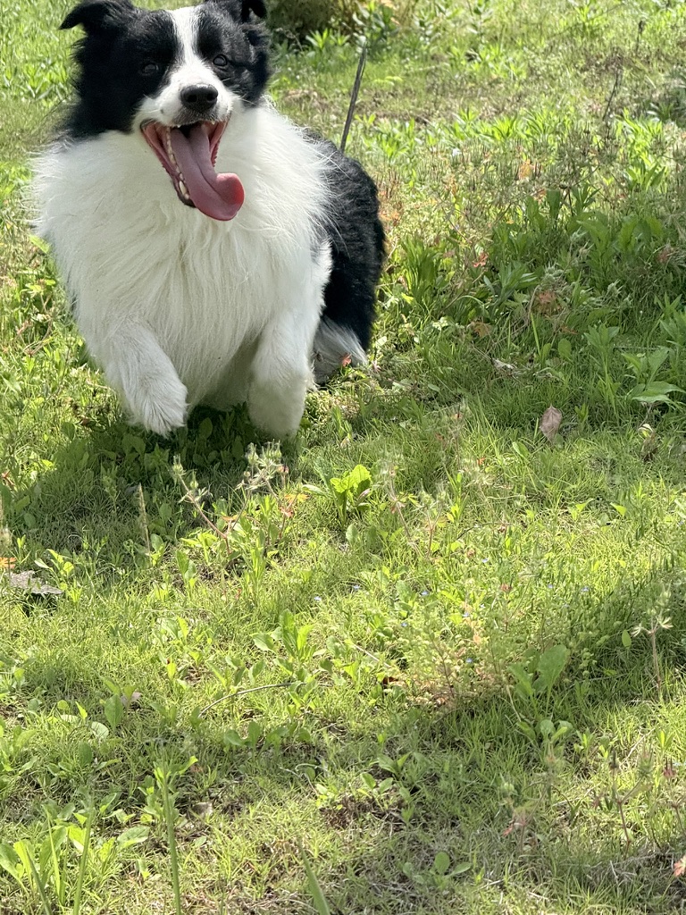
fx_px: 3171
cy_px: 458
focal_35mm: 120
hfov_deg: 12.3
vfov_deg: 16.4
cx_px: 343
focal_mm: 15.66
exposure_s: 1/1451
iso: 64
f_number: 2.8
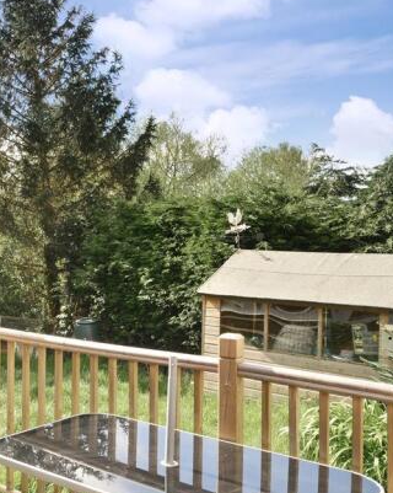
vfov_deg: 40.4
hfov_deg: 30.9
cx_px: 25
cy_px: 247
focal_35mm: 46
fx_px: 670
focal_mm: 20
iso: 200
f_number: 14
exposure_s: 1/30
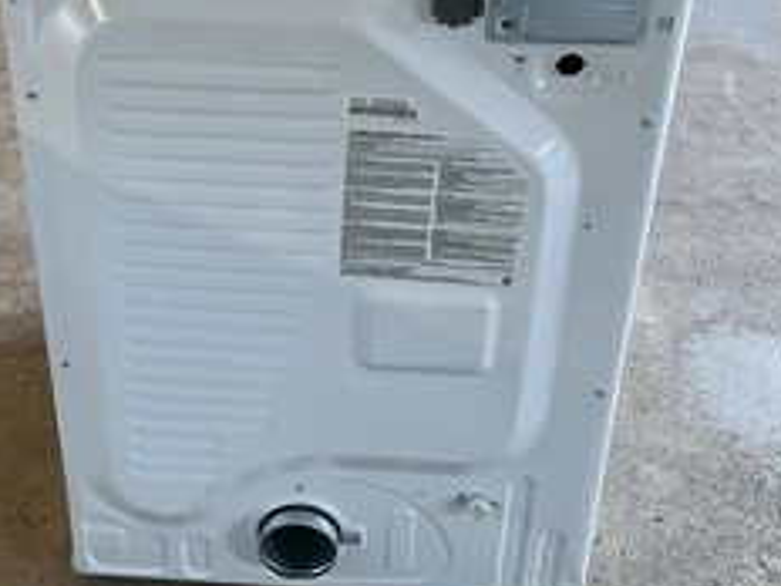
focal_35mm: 50
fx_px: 1128
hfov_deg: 38.1
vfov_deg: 28.9
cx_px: 340
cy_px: 199
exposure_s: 1/60
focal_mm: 3
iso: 80
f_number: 1.8
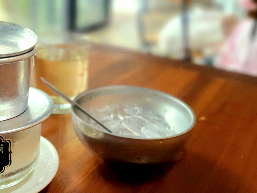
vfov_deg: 36.8
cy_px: 95
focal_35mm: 39
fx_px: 290
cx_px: 65
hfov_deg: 46.2
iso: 125
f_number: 1.5
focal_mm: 4.3
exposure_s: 1/120
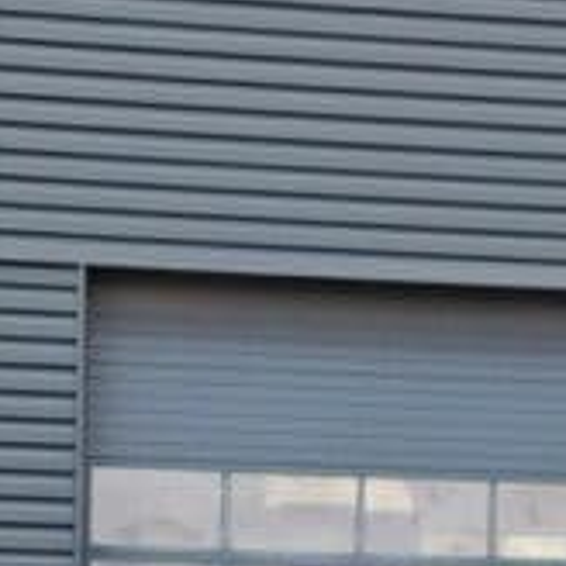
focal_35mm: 95
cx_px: 376
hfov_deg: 18.2
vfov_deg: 17.2
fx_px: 1757
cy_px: 745
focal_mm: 5.4
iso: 80
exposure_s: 1/180
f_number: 1.8
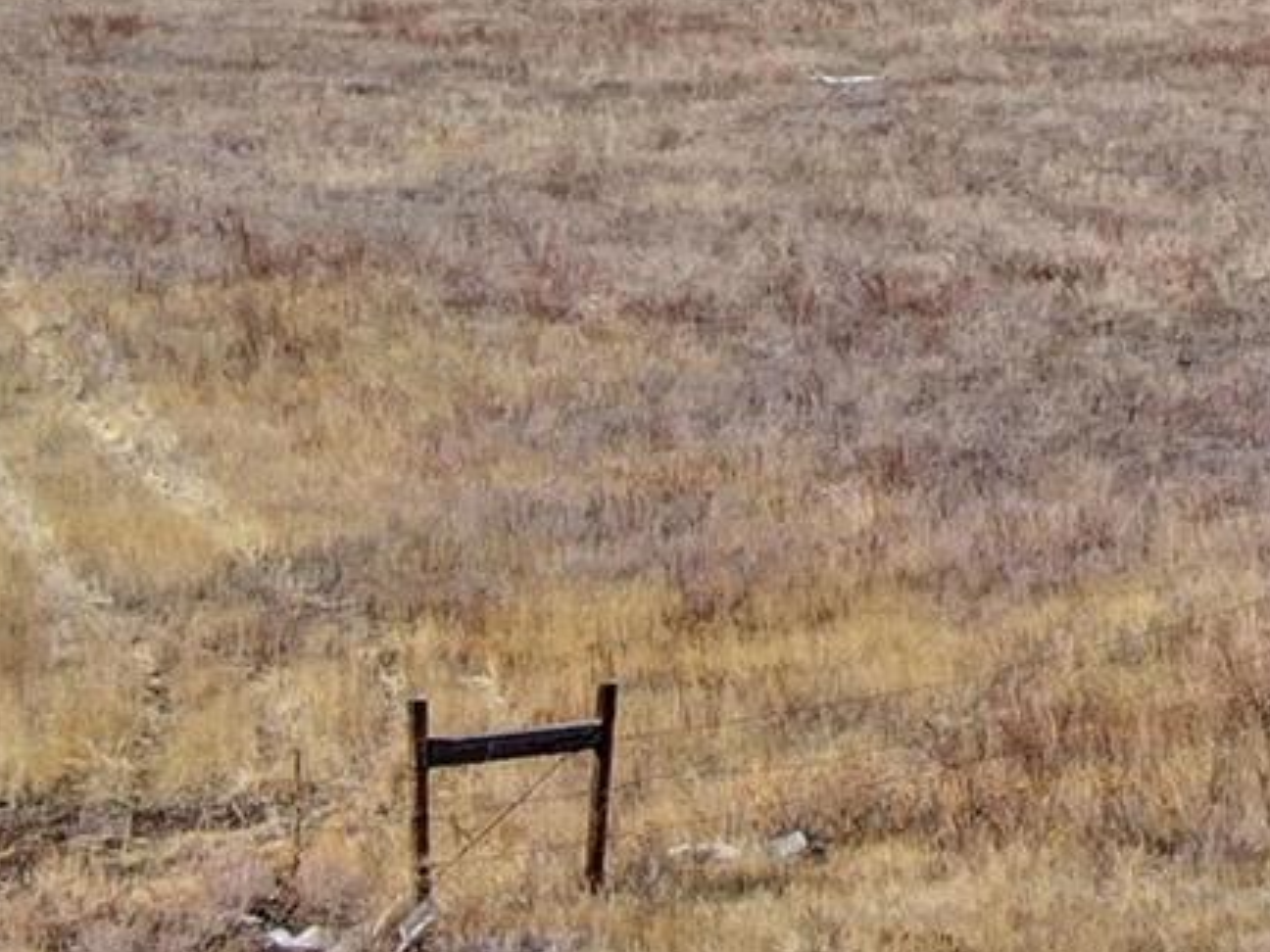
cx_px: 1473
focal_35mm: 160
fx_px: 5870
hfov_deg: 12.1
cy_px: -452
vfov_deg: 9.1
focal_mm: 8.6
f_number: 3.8
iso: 100
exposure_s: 1/40
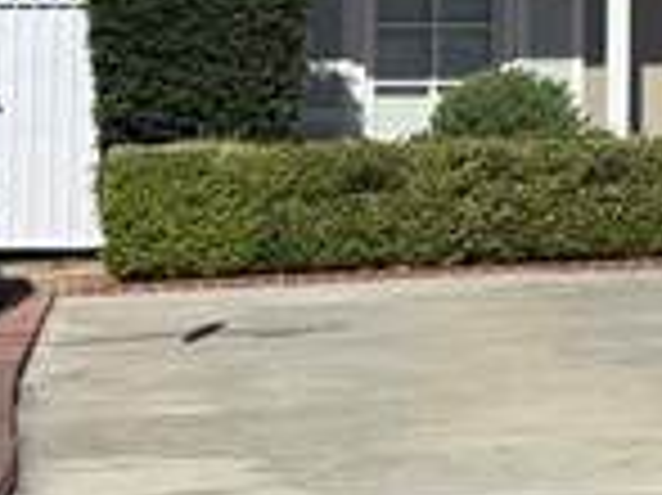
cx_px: 1747
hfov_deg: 9.9
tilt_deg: +3.7
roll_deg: +0.5
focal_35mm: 167
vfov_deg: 8.8
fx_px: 3191
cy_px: -135
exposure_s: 1/7092
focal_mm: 6.76
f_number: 1.78
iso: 80
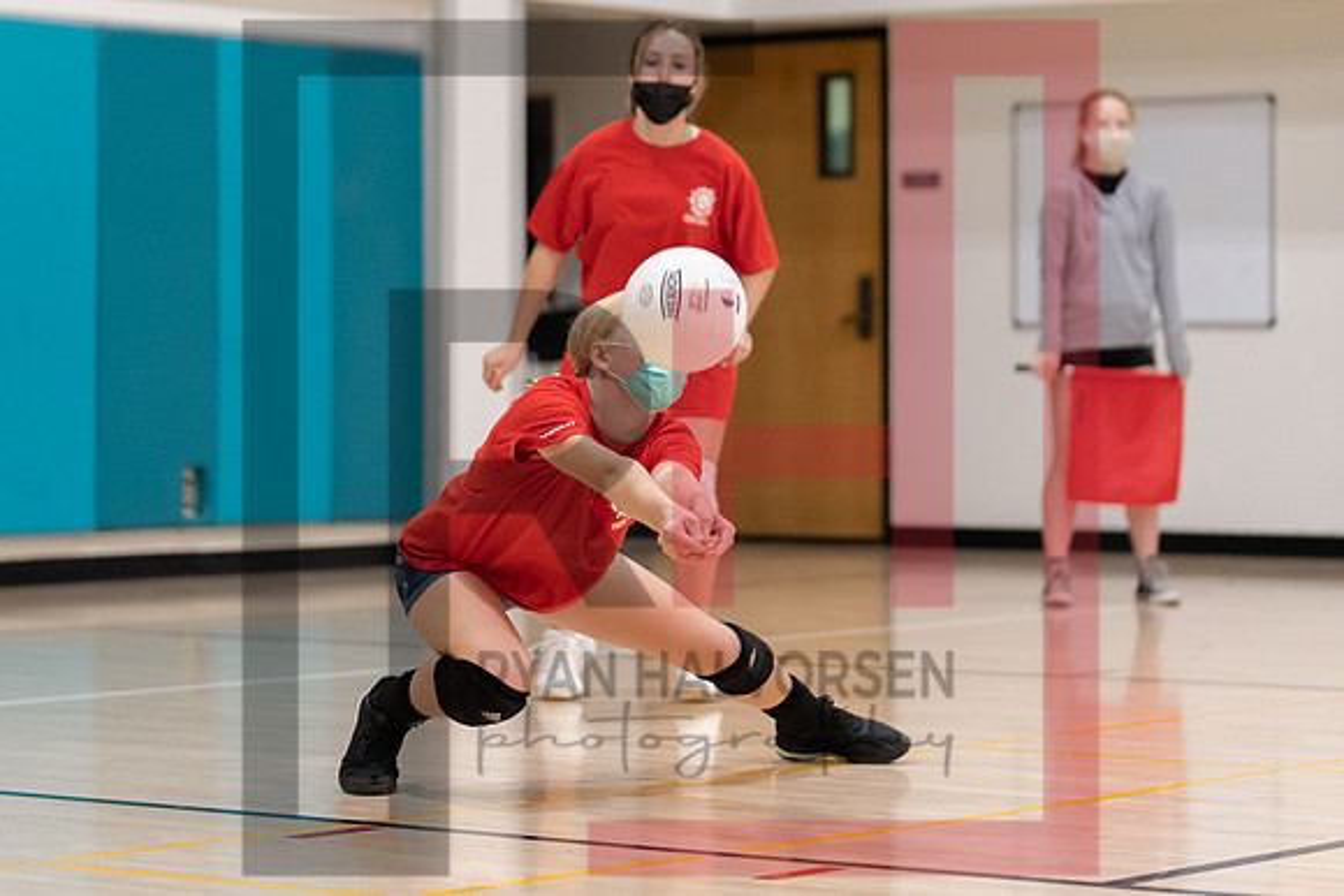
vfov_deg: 11.2
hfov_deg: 16.7
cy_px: 183
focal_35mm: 122
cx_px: 757
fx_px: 4564
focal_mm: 50
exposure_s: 1/1600
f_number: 1.2
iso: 800
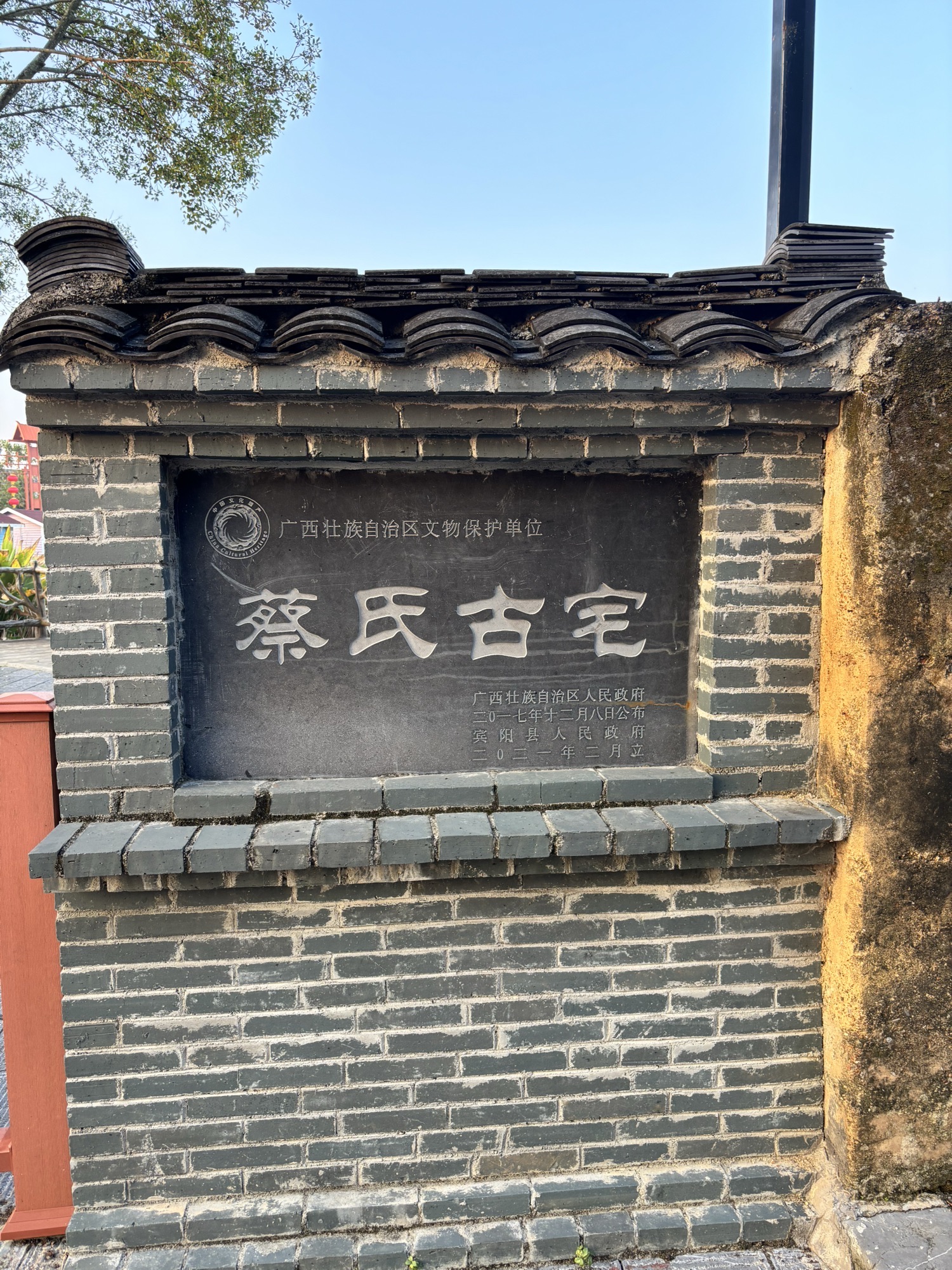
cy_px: 635
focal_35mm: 26
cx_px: 476
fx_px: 953
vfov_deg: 67.3
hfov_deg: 53.1
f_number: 1.6
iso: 64
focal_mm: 5.96
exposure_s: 1/156
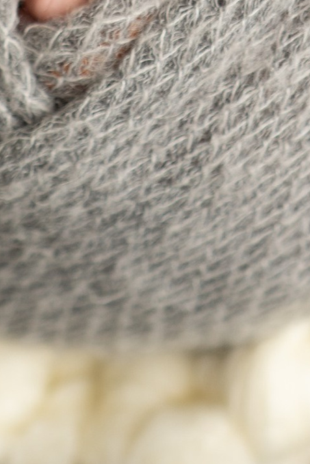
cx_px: 155
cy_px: -256
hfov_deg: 6.9
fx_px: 2556
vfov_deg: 10.0
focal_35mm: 198
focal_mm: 35
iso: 100
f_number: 2.2
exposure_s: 1/160
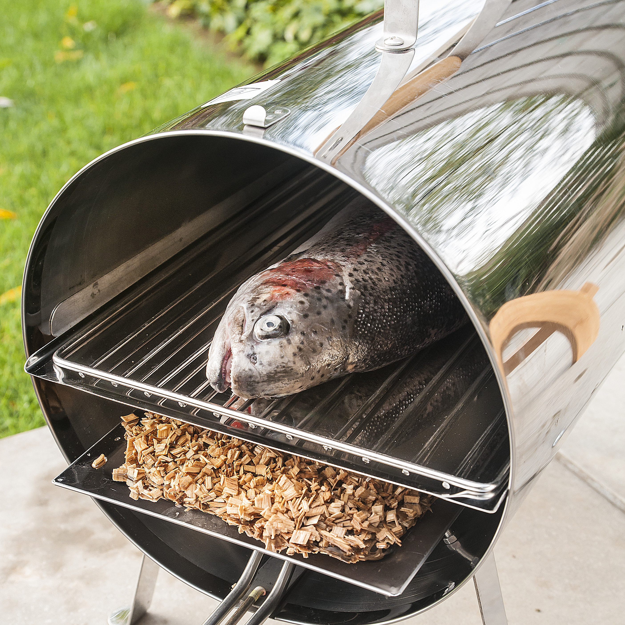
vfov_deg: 25.9
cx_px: 310
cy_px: 431
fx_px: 1348
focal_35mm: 66
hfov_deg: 26.1
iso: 400
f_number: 5.6
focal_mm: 34
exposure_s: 1/90
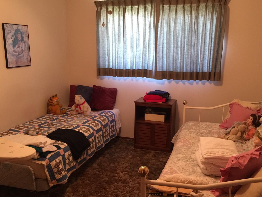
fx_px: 250
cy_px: 107
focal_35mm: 33
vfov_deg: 42.9
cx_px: 138
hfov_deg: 55.3
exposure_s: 1/15
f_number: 2.2
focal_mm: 4.15
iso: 125
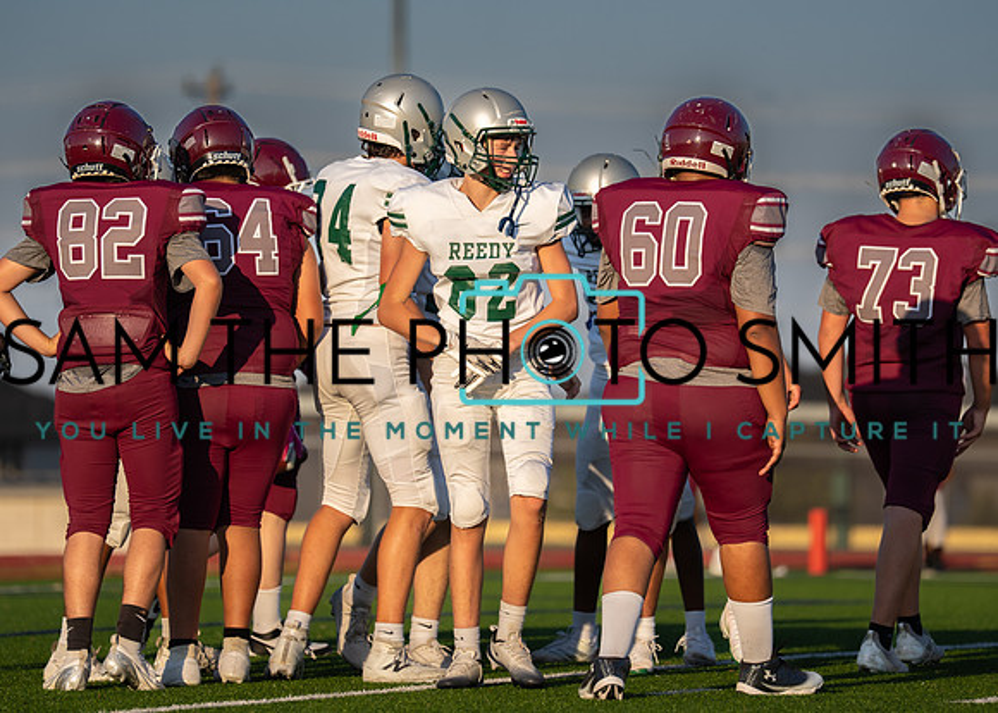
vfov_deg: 5.3
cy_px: 261
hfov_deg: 7.4
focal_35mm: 272
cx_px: 497
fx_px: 7709
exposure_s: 1/2000
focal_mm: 200
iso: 100
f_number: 2.8
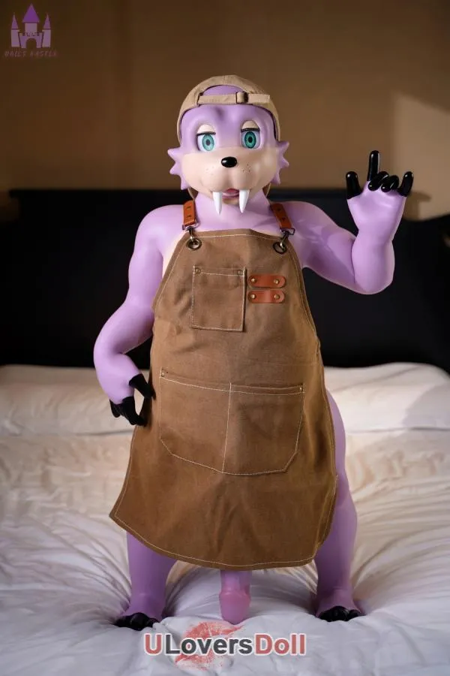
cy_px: 338
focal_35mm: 48
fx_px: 900
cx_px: 225
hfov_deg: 28.1
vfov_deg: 41.1
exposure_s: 1/50
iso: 50
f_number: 2.8
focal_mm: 48
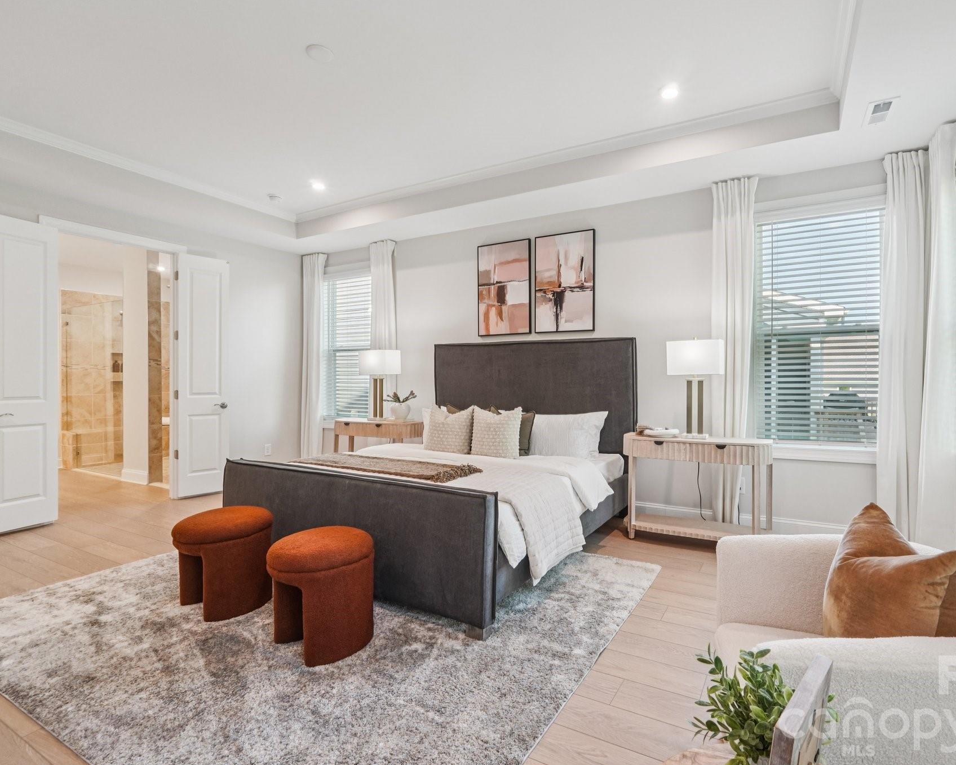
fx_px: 481
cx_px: 541
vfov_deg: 77.0
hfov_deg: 89.1
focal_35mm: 17
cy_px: 381
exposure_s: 1/15
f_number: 8
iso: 400
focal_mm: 10
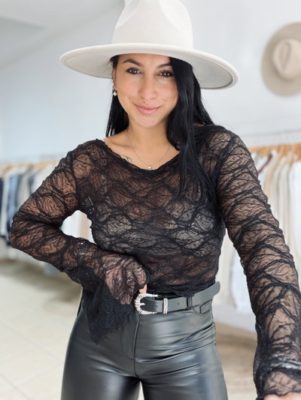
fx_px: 348
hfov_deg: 46.8
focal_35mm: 30
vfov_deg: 60.0
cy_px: 200
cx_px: 150
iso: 80
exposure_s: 1/67
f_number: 1.9
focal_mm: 2.71
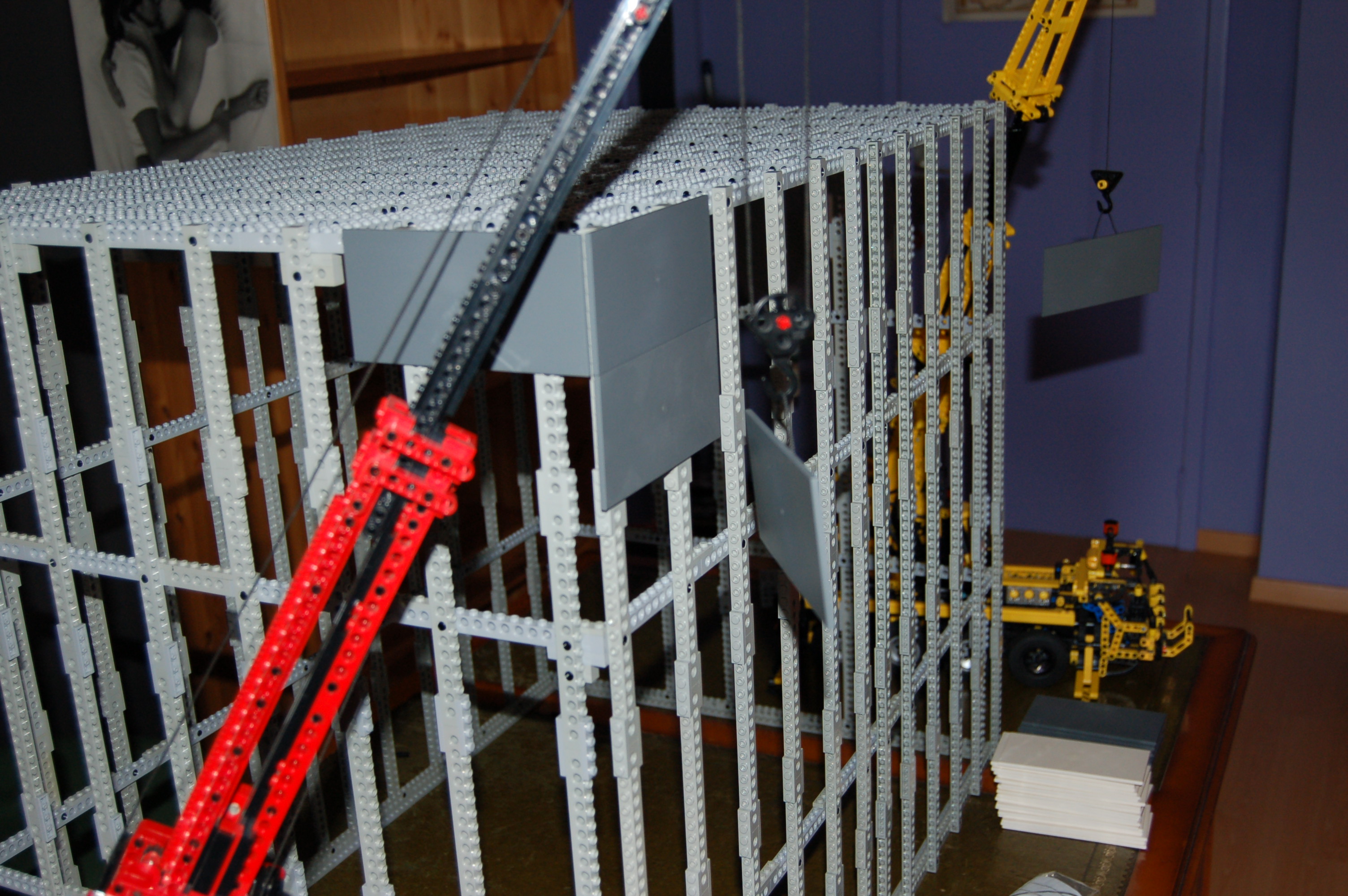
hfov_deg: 49.6
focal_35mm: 39
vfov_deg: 34.1
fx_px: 1459
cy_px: 448
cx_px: 674
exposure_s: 1/60
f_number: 4.2
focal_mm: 26
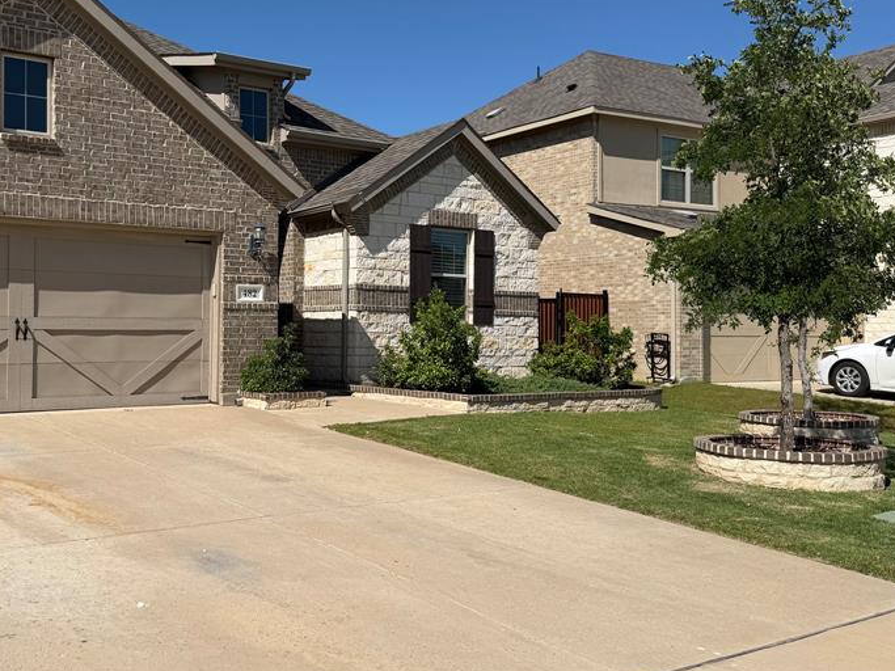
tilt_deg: +1.9
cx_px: 283
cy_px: 307
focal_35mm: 36
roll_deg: -0.5
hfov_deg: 50.2
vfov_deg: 39.6
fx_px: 931
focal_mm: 6.76
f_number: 1.78
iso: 80
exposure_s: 1/8130
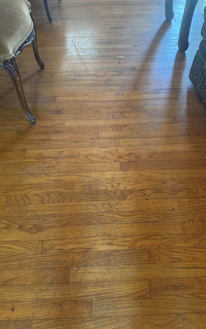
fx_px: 234
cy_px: 164
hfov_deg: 47.5
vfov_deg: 70.4
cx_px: 111
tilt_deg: -52.1
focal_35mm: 26
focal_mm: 6.76
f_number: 1.78
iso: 800
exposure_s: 1/41
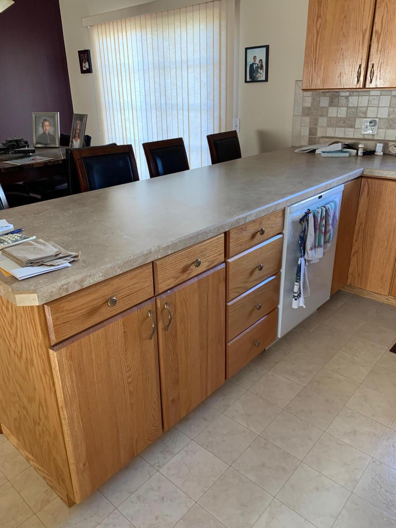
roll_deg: +0.3
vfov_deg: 67.3
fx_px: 397
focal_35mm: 26
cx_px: 198
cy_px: 264
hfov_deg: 53.1
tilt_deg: -21.3
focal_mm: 4.25
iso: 200
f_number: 1.8
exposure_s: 1/60
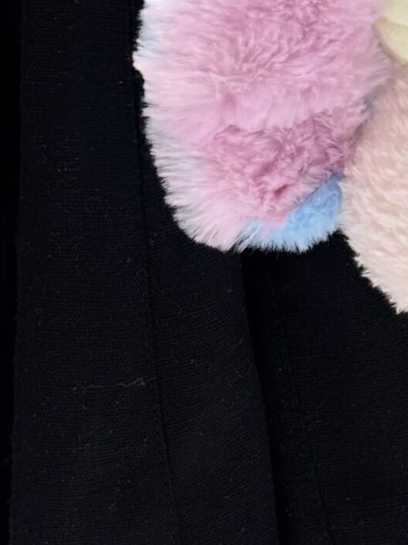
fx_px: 2989
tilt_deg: -6.7
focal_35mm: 190
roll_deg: +3.6
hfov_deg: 7.6
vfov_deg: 10.4
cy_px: 185
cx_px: 701
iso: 32
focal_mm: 5.96
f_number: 1.6
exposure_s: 1/350
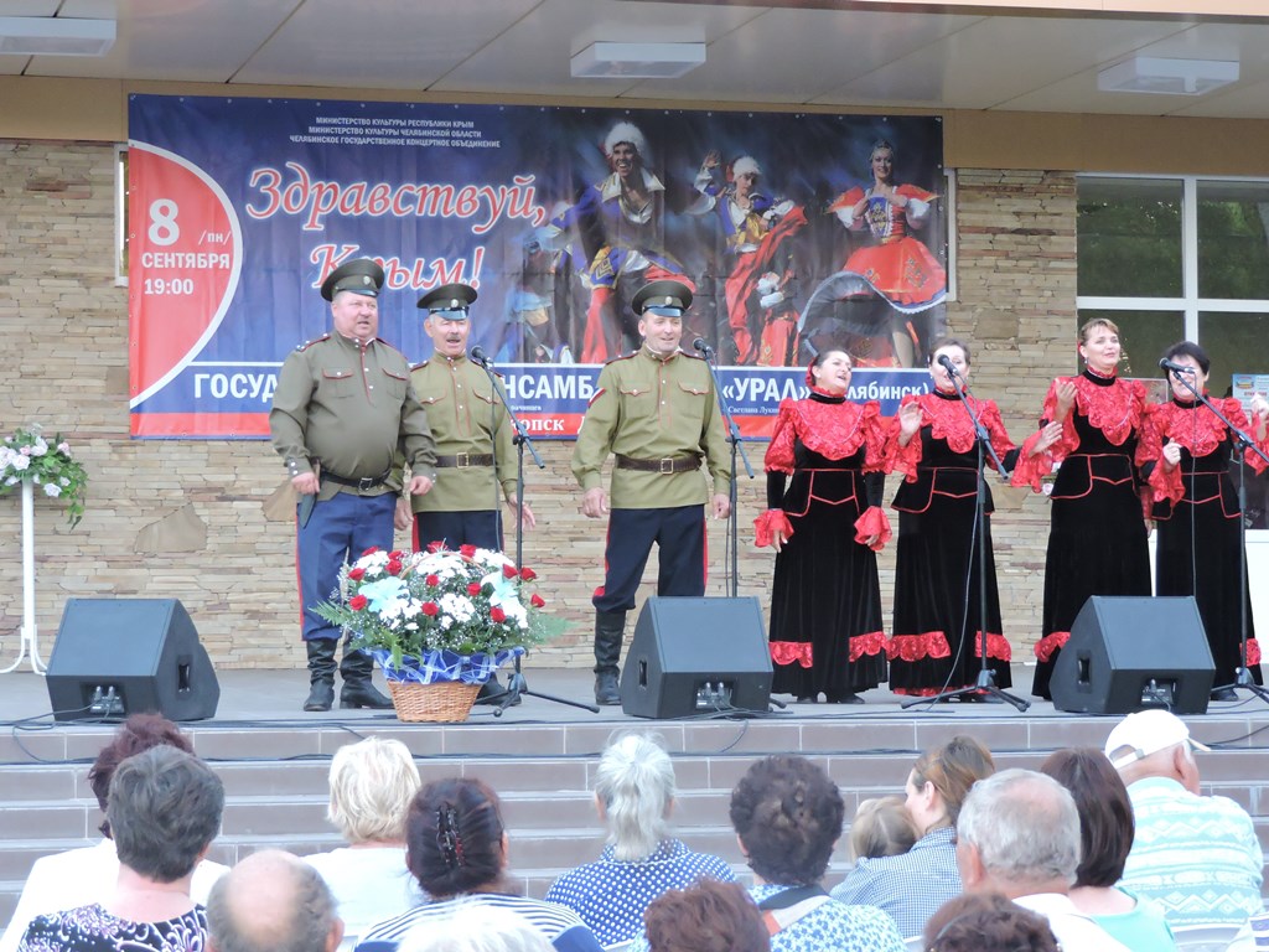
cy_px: 476
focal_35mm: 100
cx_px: 634
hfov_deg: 19.6
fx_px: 3666
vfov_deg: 14.8
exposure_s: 1/60
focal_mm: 17.8
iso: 1000
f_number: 4.1
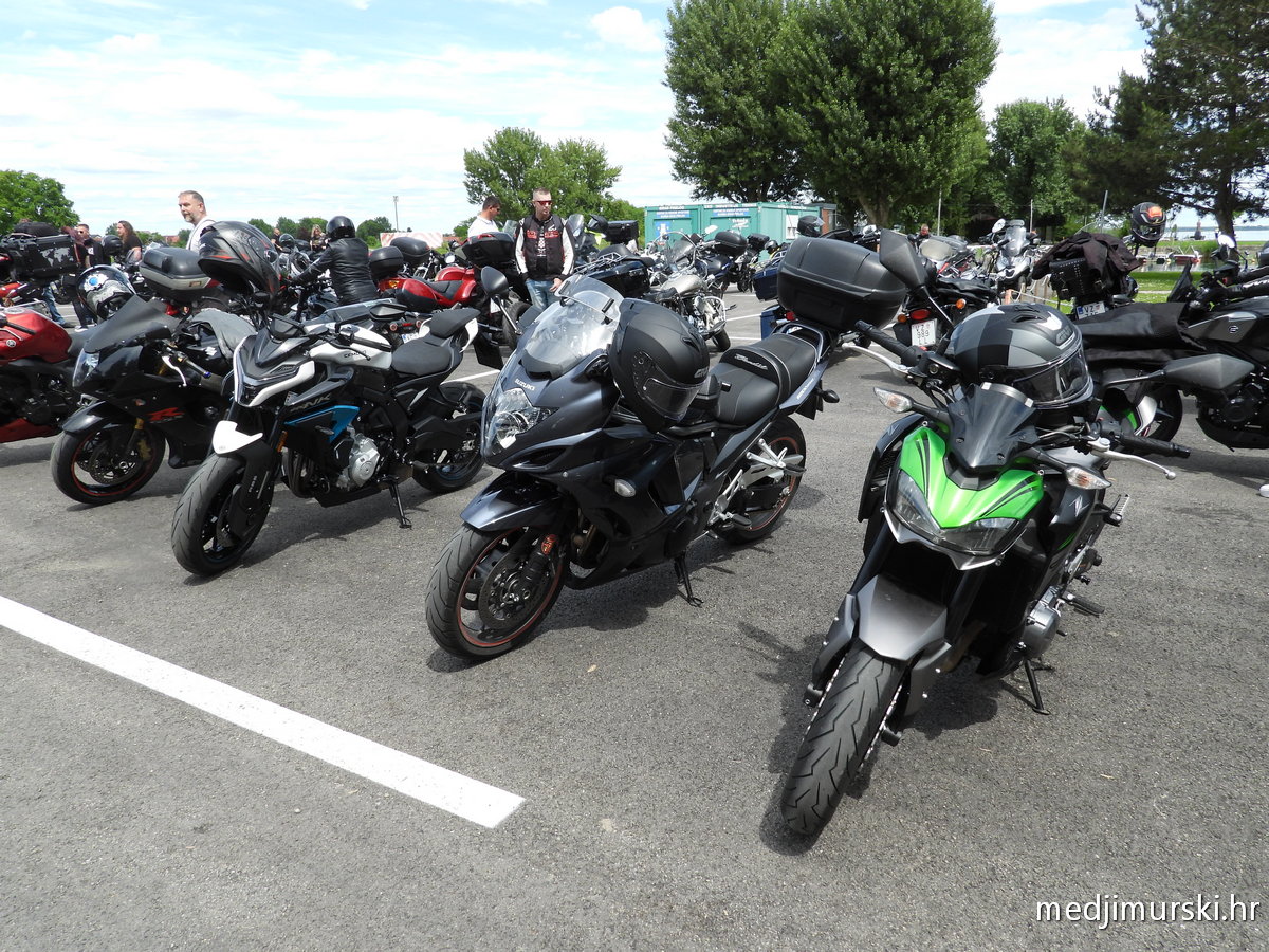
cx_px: 634
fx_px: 880
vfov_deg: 56.8
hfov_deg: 71.6
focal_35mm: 24
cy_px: 476
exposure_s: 1/800
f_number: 2.8
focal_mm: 4.3
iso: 100
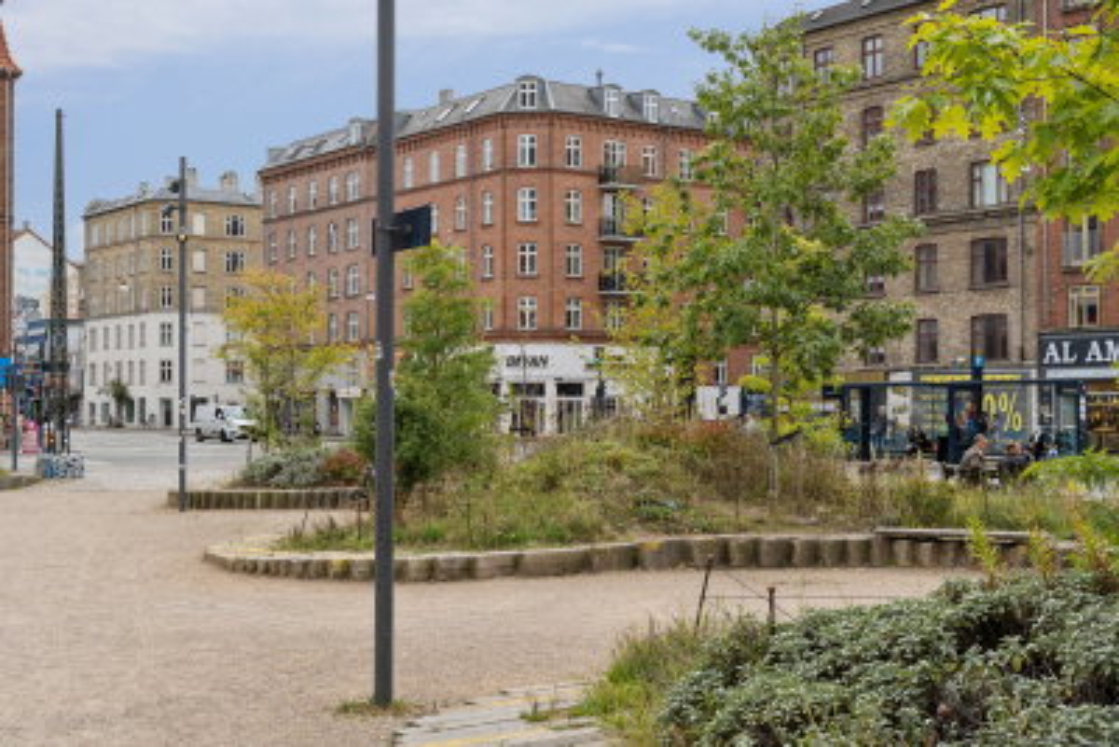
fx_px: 1539
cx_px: 560
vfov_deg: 27.3
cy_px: 374
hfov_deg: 40.0
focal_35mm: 50
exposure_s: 1/250
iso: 200
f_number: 9
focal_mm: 33
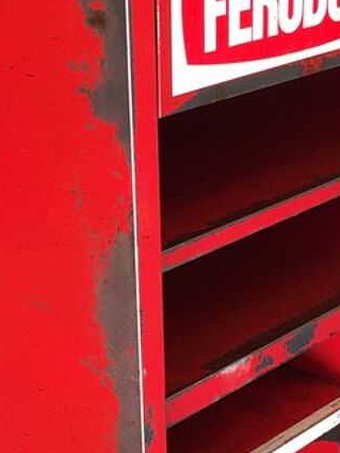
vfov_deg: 20.8
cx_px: 222
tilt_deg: -26.2
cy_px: 449
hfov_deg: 16.2
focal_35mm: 91
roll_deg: +0.0
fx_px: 1191
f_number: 2.2
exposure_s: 1/17
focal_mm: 4.15
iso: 50
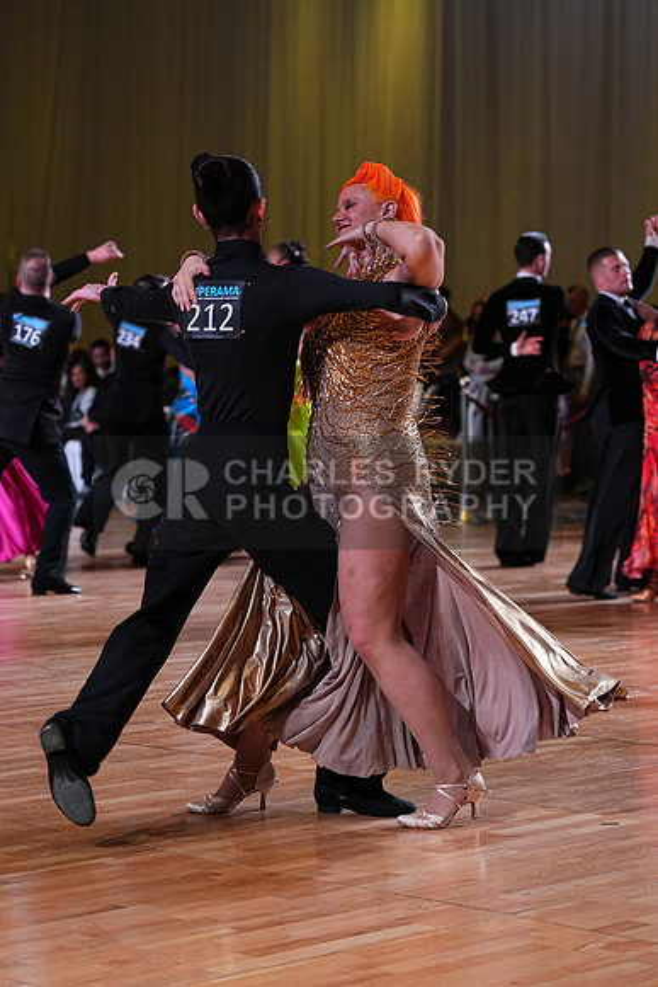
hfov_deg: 14.3
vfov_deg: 21.2
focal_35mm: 96
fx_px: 2630
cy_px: 494
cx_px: 329
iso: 2500
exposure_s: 1/500
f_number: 4
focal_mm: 96
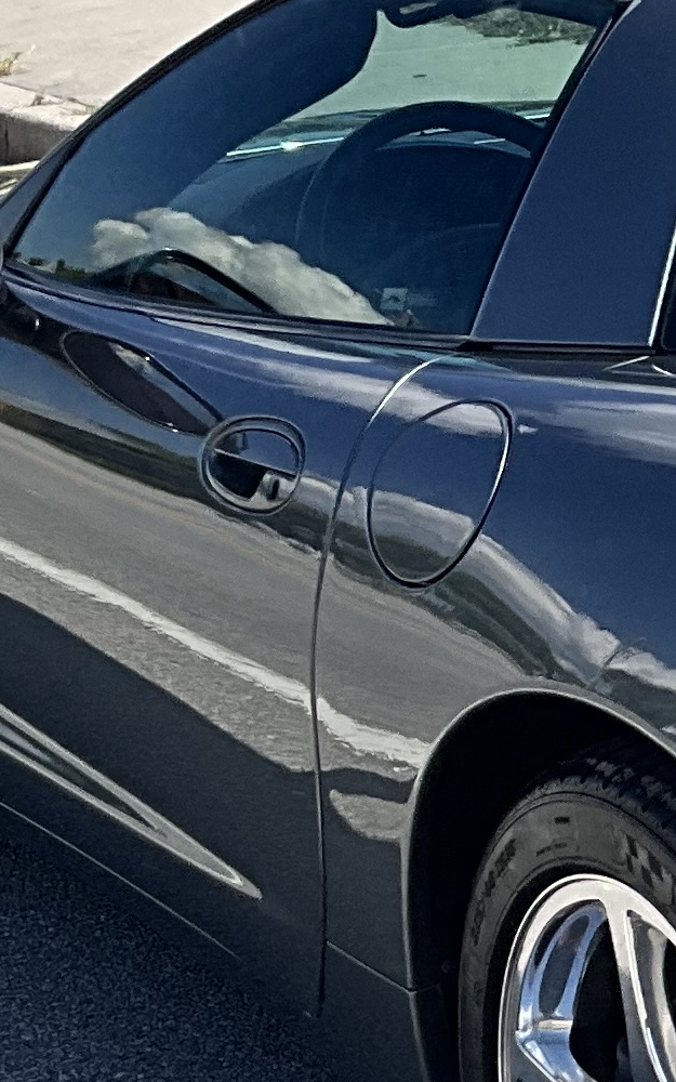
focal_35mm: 124
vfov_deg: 16.8
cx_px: 1391
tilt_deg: -16.1
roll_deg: +2.7
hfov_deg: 9.8
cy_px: 588
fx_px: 3655
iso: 25
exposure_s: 1/1675
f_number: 1.8
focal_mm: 3
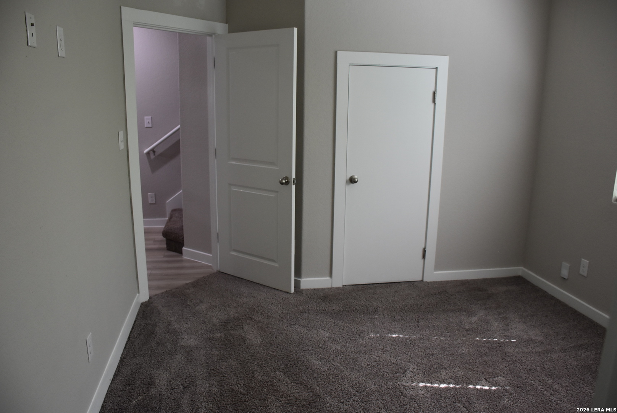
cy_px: 206
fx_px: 463
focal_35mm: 27
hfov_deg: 67.3
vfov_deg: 48.0
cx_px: 308
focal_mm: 18
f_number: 4
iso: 800
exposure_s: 1/60
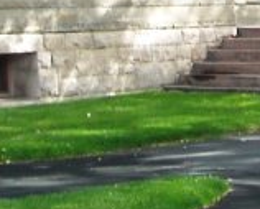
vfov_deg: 6.6
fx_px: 1704
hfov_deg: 8.7
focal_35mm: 221
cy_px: -334
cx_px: 209
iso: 64
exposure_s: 1/141
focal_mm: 5.7
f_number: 2.8
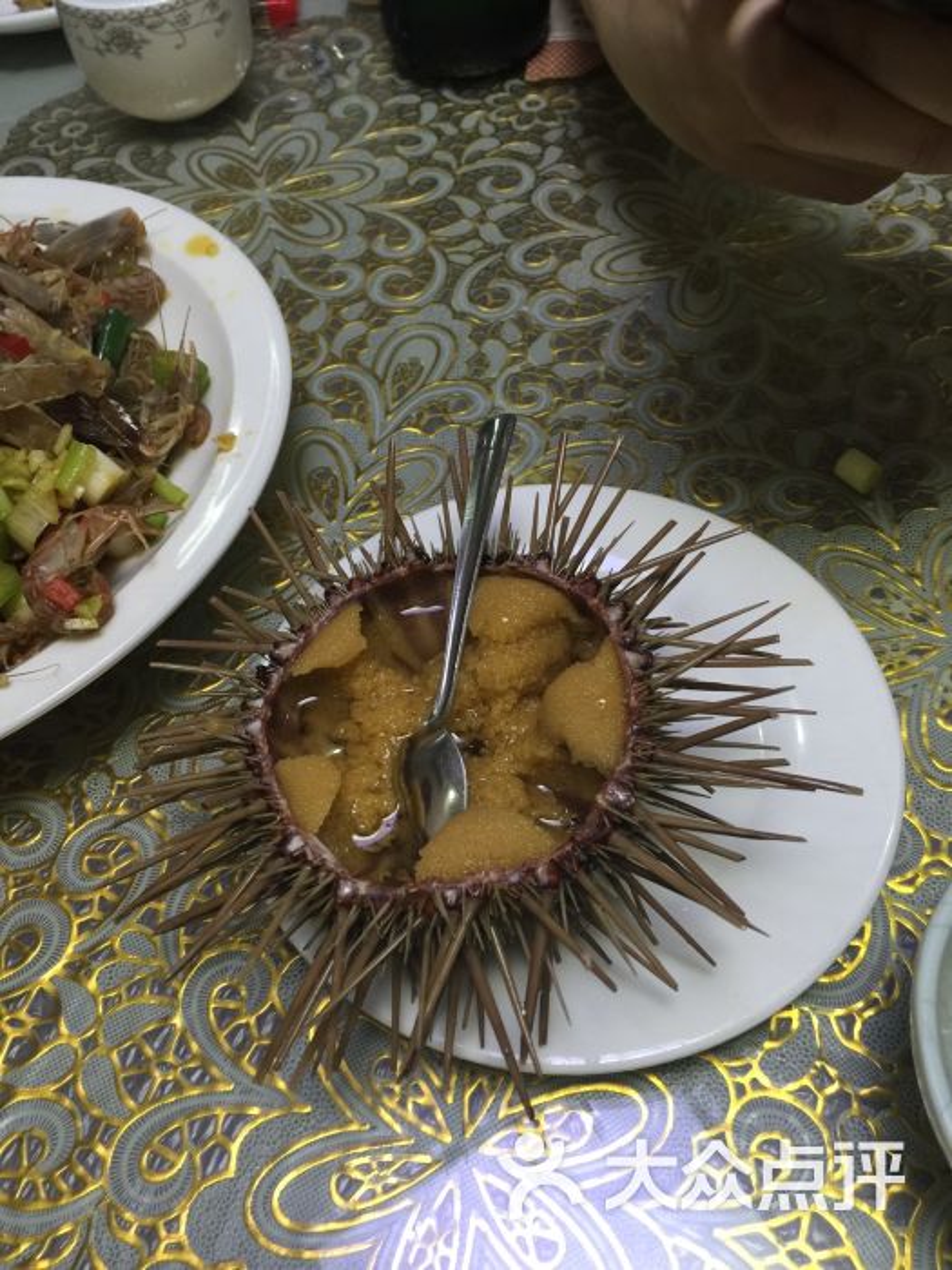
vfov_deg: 61.7
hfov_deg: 48.2
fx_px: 1063
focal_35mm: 29
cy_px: 635
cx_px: 476
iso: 50
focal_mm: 4.15
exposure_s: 1/17
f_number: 2.2
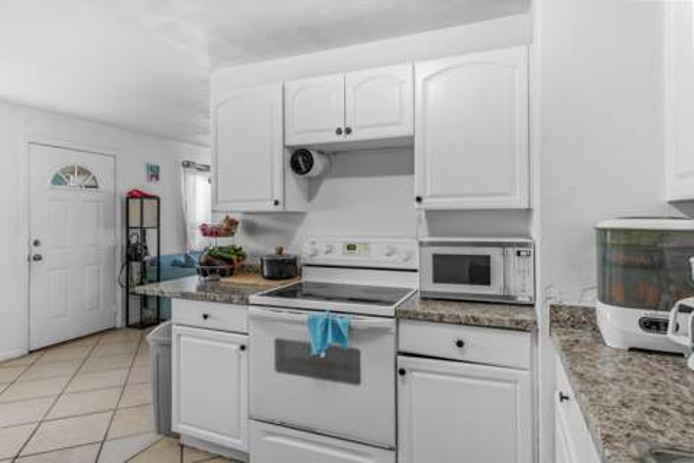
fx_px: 386
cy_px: 232
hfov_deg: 84.0
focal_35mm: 20
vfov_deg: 61.9
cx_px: 347
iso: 800
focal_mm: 20
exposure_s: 1/6
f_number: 9
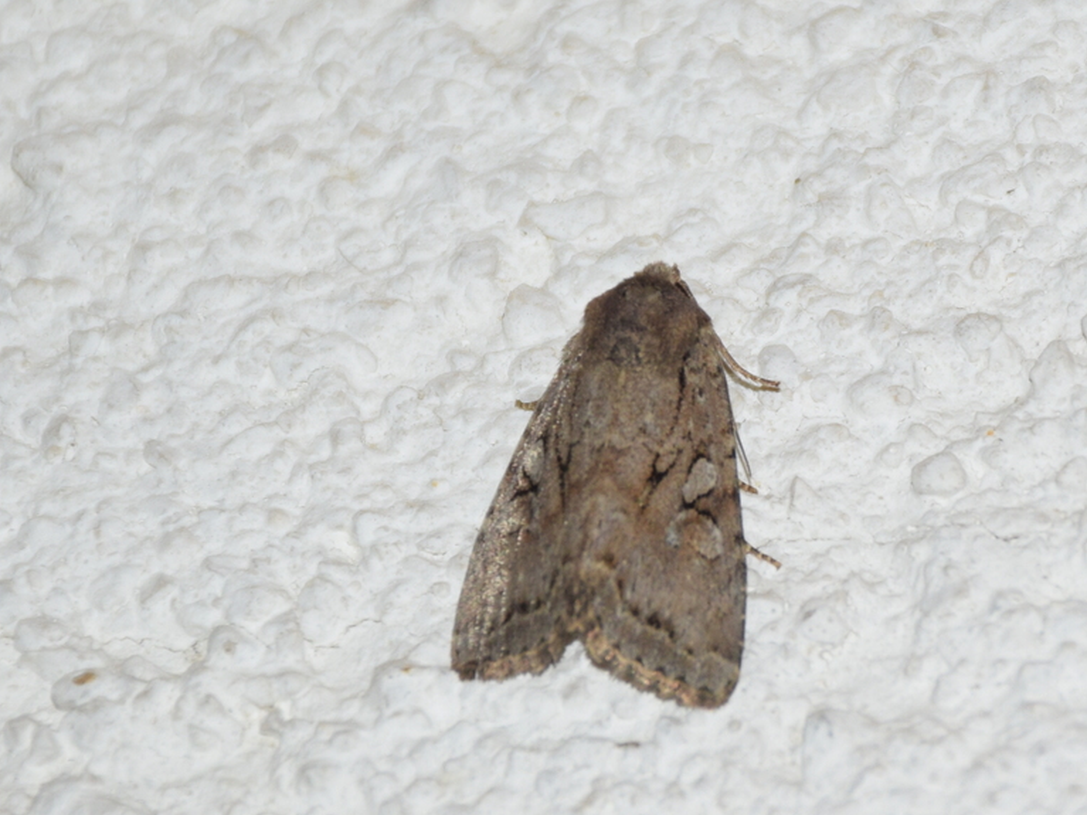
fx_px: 7943
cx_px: 643
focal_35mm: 253
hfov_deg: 7.8
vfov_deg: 5.9
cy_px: 442
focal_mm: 140
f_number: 7.1
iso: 320
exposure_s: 1/60
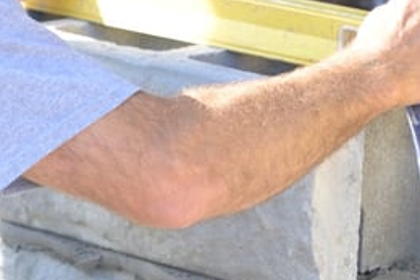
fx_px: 3719
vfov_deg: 4.3
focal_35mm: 319
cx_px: 113
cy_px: 45
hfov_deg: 6.5
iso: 80
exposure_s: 1/100
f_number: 4
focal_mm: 69
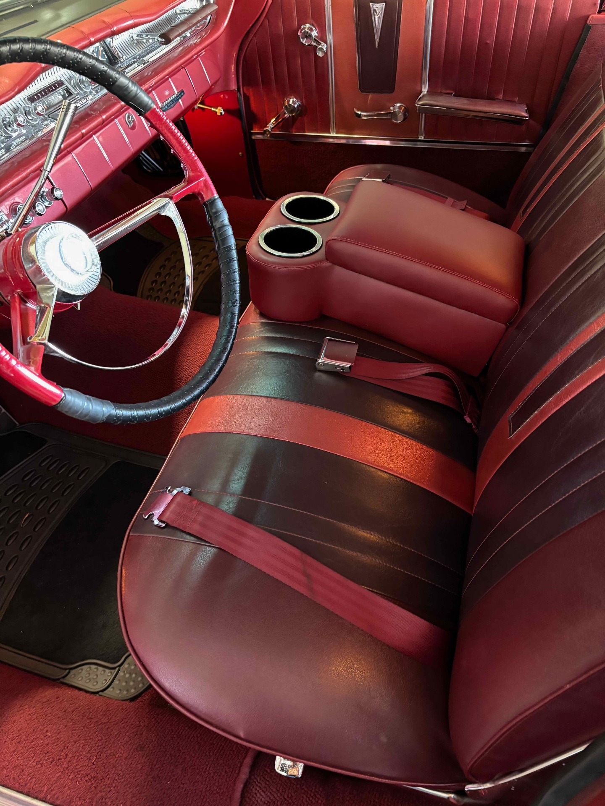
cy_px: 403
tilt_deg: -43.2
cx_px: 302
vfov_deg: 67.3
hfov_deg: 53.1
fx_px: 606
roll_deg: +2.7
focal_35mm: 26
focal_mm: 5.96
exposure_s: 1/25
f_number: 1.6
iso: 640
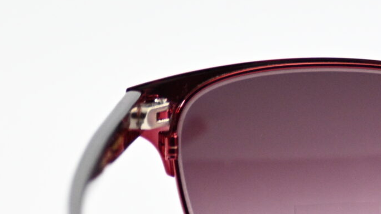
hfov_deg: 5.1
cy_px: 262
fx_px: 4222
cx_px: 548
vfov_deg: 2.9
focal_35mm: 418
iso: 800
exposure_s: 1/640
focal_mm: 71
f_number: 4.8
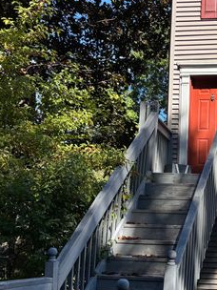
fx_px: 476
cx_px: 234
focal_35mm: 57
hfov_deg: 24.1
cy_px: 184
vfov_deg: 33.6
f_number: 1.6
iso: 50
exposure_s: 1/1695
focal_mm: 5.96
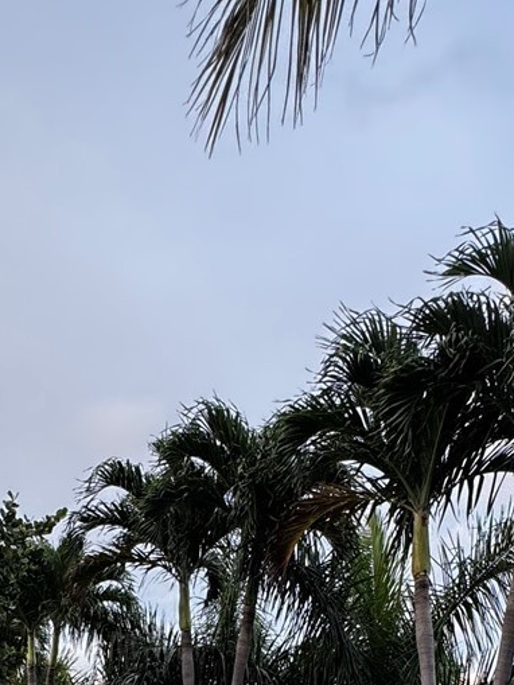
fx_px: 871
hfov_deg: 32.9
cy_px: 810
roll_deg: -2.6
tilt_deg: -2.4
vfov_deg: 34.8
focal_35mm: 44
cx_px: 261
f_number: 2.2
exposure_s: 1/99
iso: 100
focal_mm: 2.22
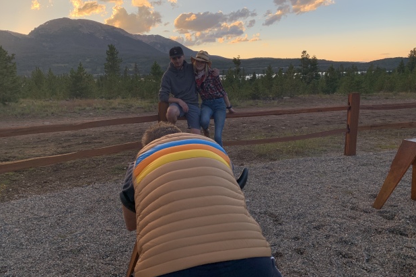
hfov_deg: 65.5
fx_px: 324
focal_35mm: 28
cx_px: 201
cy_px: 140
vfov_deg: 46.4
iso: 25
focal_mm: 4.25
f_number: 1.8
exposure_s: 1/384
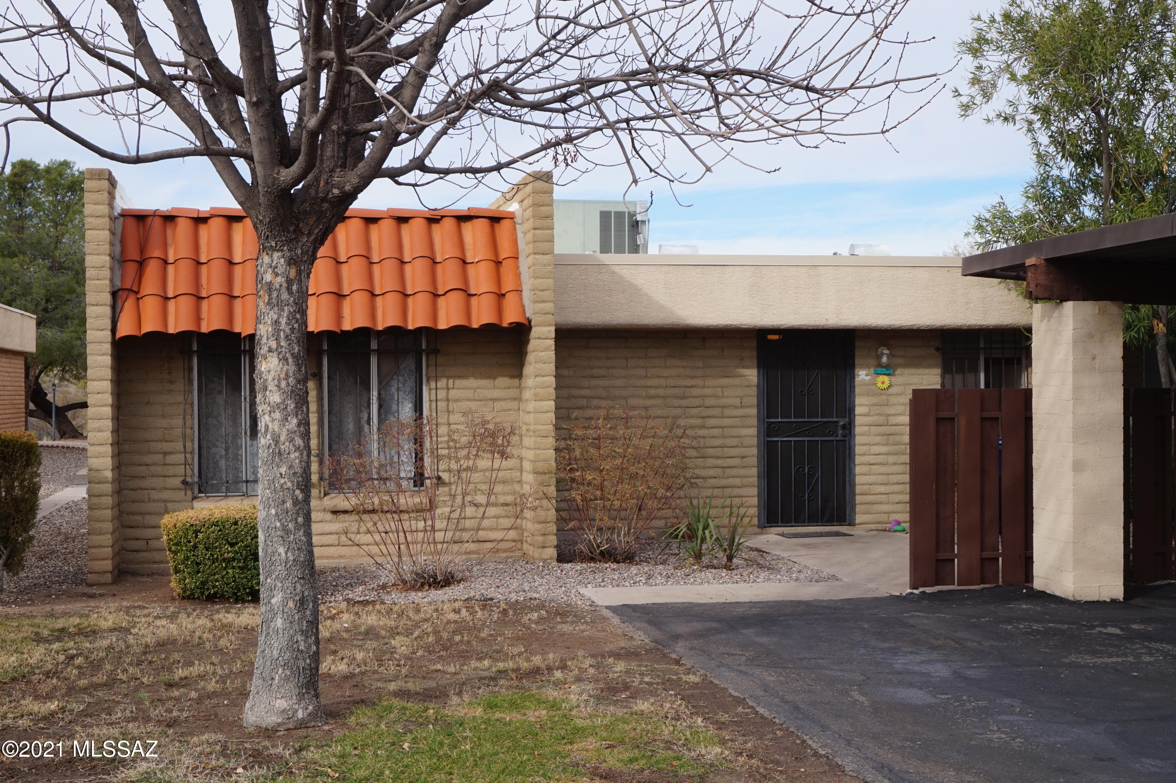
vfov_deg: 28.0
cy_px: 392
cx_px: 588
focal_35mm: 48
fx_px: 1567
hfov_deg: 41.1
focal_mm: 32
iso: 100
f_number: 11
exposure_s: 1/80
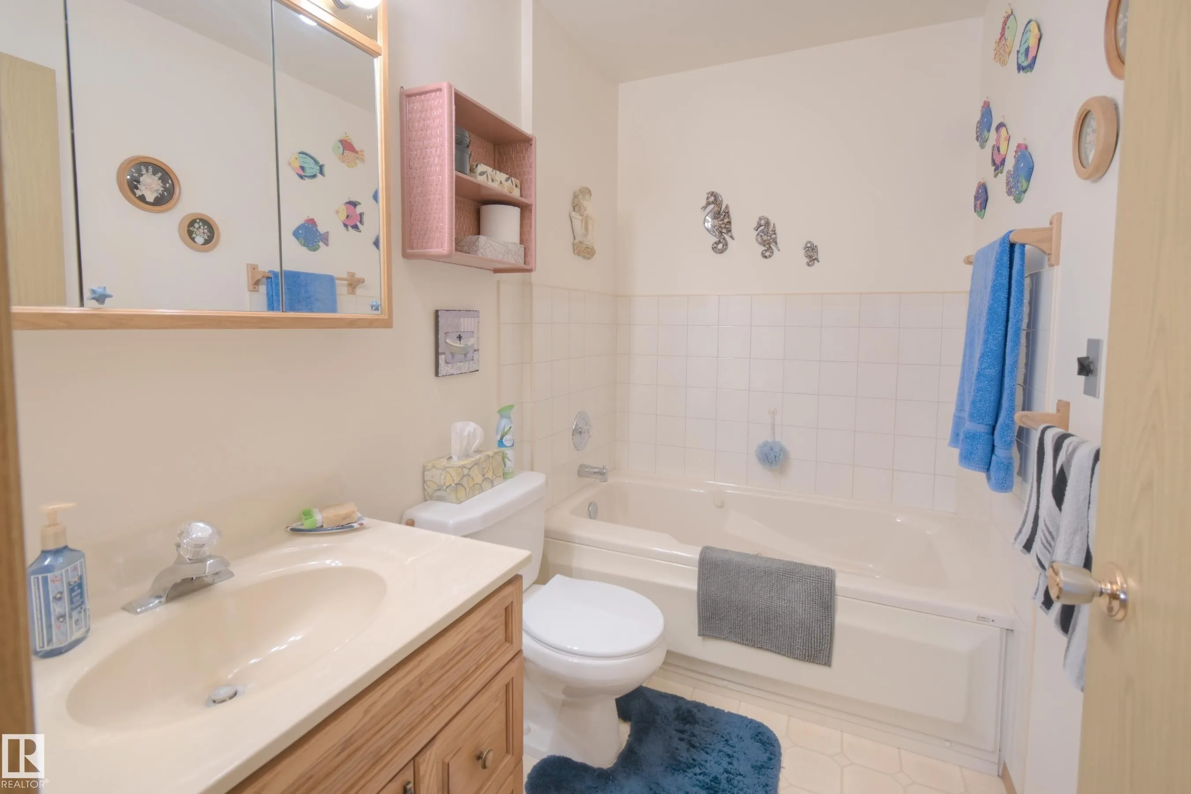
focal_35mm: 15
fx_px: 496
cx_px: 596
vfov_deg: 77.3
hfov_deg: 100.4
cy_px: 397
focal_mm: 10
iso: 400
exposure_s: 1/60
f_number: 4.5
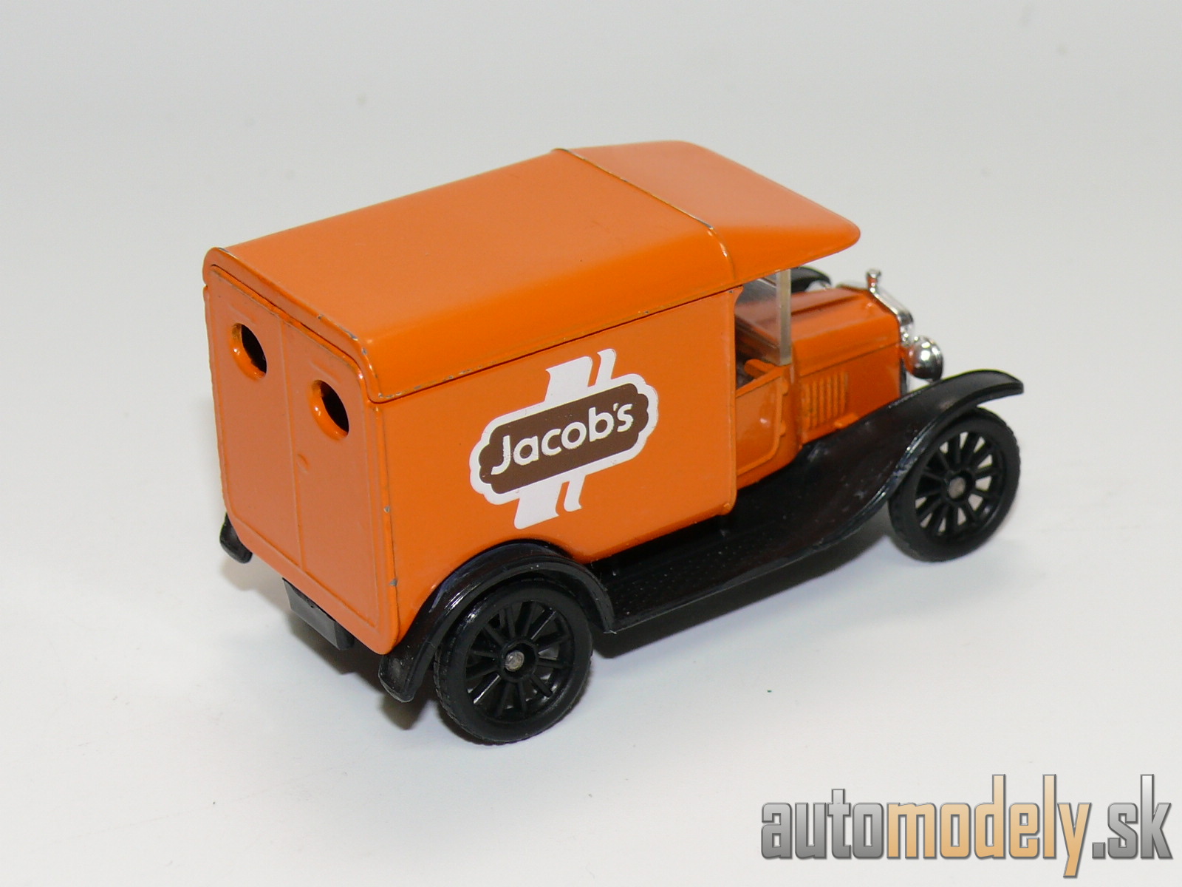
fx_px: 3244
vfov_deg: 15.6
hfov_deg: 20.7
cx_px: 591
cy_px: 444
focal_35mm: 95
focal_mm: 13
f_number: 4
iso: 100
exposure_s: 1/30
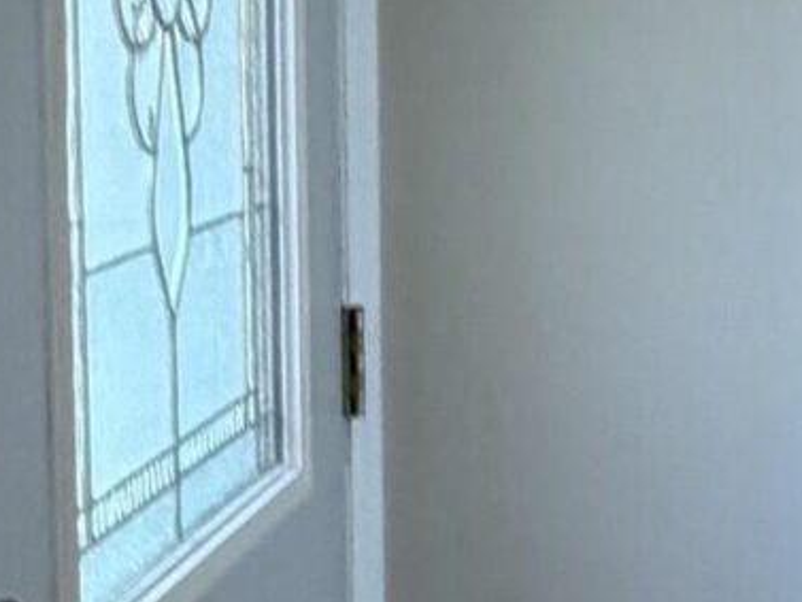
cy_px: 234
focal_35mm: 95
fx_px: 2202
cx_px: 991
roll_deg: -0.7
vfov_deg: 15.6
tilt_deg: -9.9
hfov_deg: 19.3
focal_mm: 2.22
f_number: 2.2
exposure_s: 1/120
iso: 160
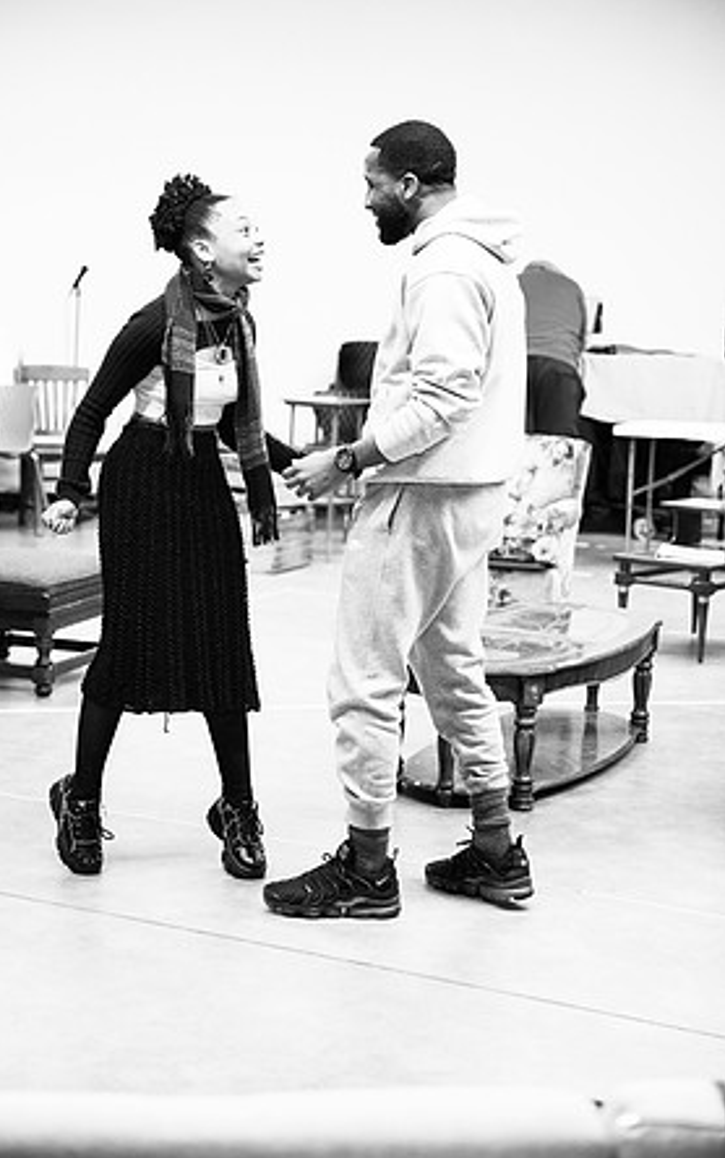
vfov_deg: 31.5
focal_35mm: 65
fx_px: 2052
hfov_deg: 20.0
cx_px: 338
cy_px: 576
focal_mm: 63
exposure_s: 1/320
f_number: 2.8
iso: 1600
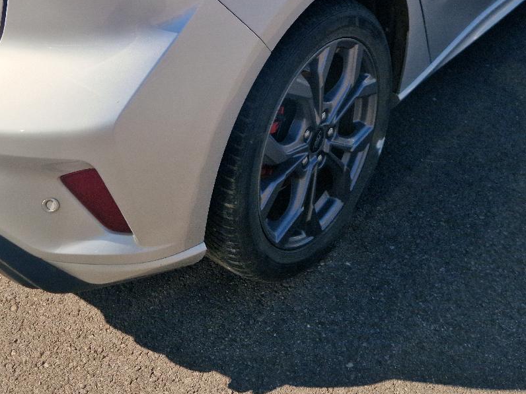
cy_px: -36
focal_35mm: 52
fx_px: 790
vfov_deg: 26.0
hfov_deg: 36.6
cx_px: 192
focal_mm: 5.4
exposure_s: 1/1429
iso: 50
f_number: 1.8
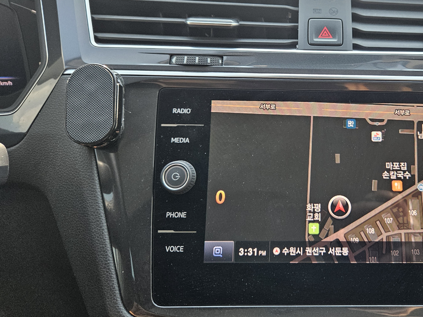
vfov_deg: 41.2
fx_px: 415
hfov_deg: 52.0
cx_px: 308
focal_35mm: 34
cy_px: 102
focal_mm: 5.4
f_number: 1.8
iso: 320
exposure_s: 1/359
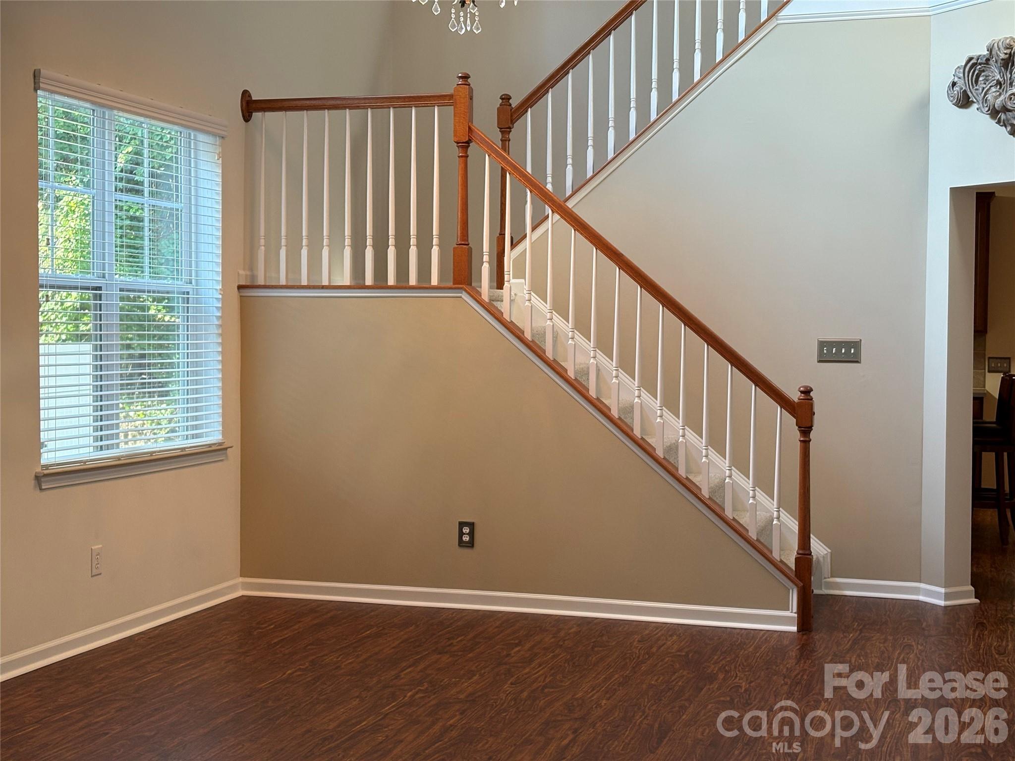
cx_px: 508
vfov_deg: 28.0
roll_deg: +0.4
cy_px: 380
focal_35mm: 52
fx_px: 1525
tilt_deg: -2.2
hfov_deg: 36.8
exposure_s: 1/60
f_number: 1.6
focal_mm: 5.96
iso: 64
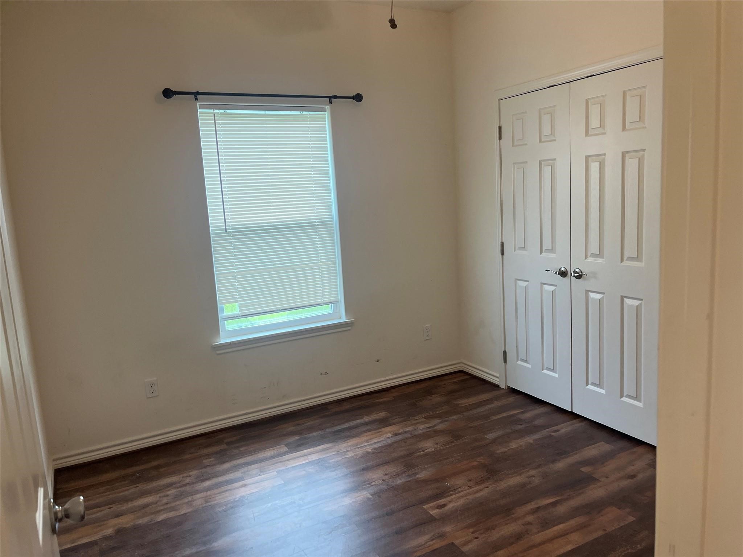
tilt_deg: -8.1
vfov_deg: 53.1
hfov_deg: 67.3
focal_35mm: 26
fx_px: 558
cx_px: 372
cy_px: 278
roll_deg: +4.5
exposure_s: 1/120
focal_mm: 5.1
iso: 100
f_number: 1.6
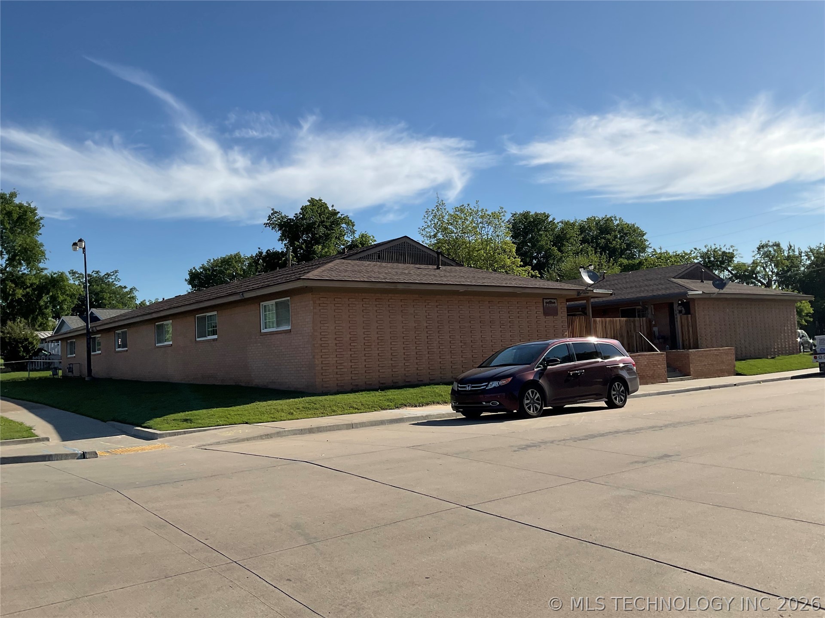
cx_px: 412
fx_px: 691
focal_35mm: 29
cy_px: 309
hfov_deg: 61.7
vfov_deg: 48.2
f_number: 1.8
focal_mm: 3
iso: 16
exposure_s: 1/3322
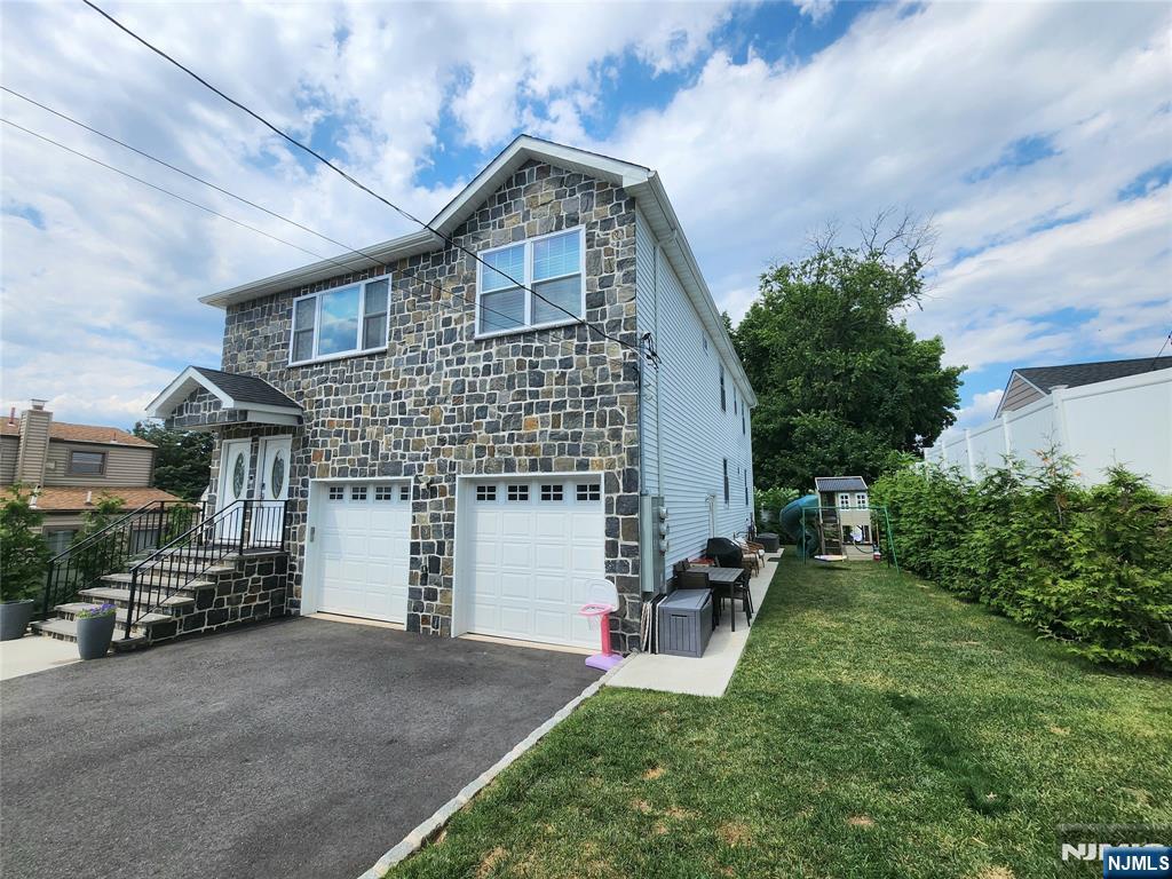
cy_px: 440
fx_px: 440
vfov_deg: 89.9
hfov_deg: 106.2
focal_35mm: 13
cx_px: 586
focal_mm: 2.2
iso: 50
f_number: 2.2
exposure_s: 1/2500
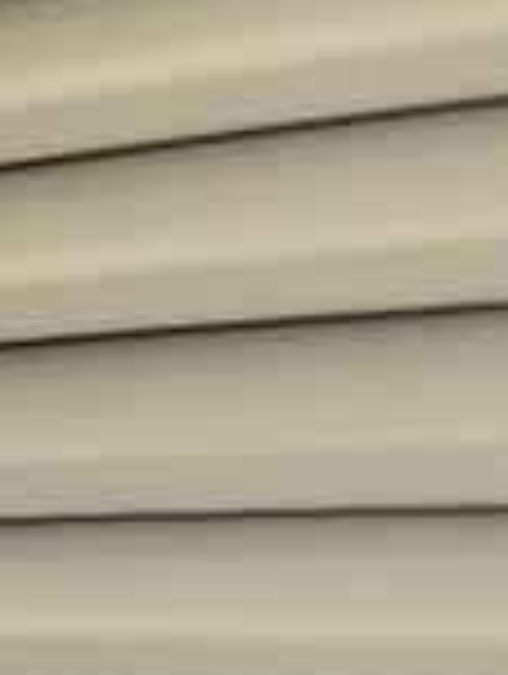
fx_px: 3746
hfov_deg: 6.4
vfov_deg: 9.3
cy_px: 1570
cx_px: -1439
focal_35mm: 192
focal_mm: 5
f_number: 1.8
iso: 640
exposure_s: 1/120
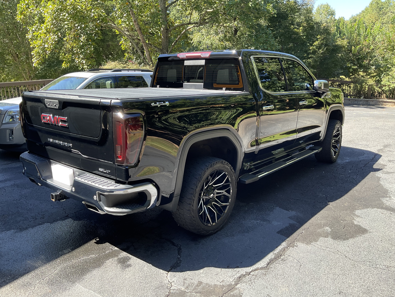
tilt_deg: -14.1
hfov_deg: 61.7
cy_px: 148
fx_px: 331
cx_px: 198
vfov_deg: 48.2
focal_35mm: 29
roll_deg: +0.9
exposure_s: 1/138
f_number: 1.8
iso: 16
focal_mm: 3
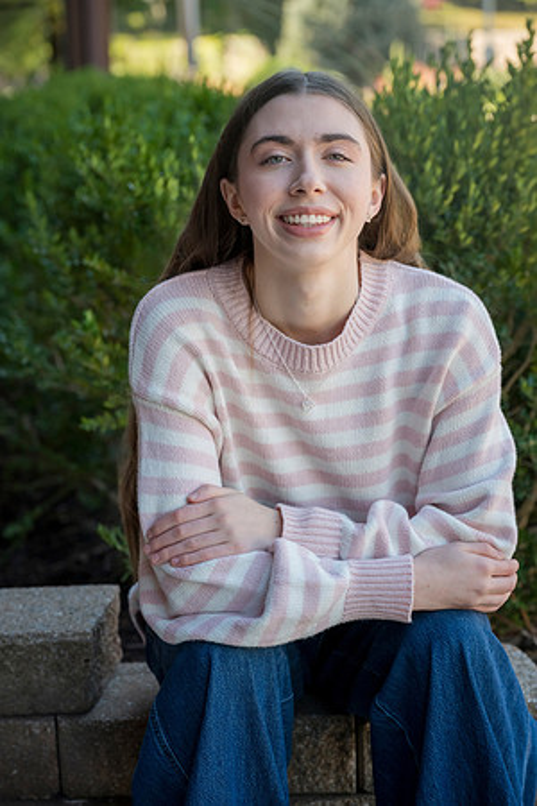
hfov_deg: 16.9
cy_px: 403
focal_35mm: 81
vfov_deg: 25.1
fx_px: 1812
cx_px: 268
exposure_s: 1/400
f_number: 5
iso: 400
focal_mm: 81
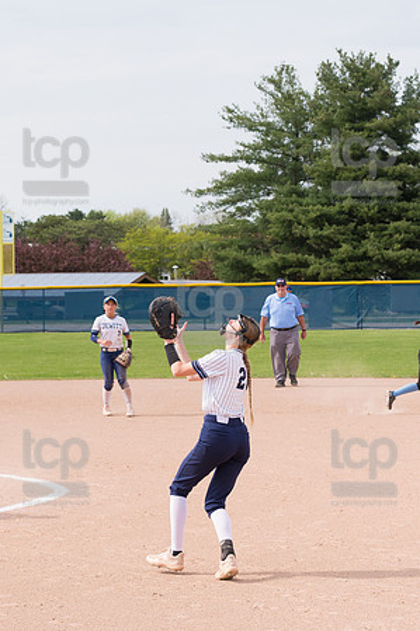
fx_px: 1842
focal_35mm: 105
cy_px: 316
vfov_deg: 19.5
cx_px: 210
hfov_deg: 13.0
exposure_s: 1/1600
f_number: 5.6
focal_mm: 70
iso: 400
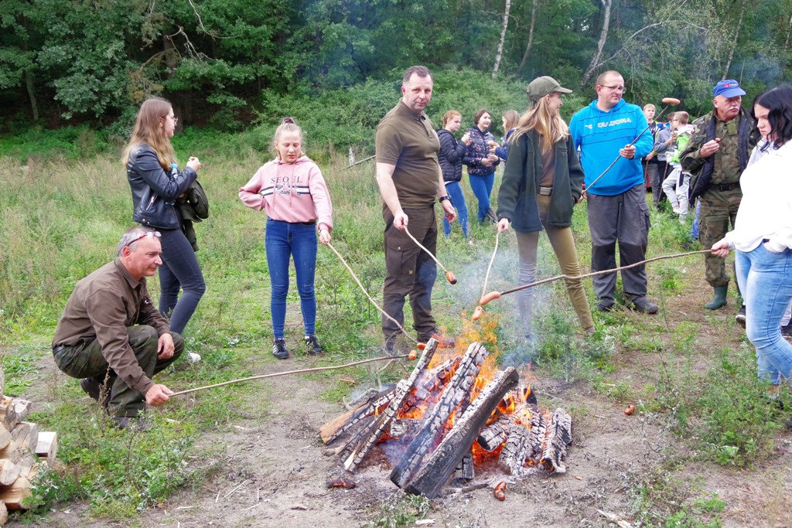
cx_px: 396
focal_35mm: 36
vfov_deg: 36.9
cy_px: 264
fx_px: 792
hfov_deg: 53.1
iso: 1600
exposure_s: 1/500
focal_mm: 24
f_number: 9
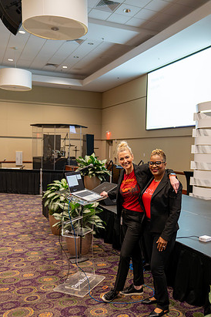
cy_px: 169
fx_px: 308
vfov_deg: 54.4
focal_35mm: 35
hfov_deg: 37.8
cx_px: 113
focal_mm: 32
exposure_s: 1/125
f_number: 2.8
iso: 1250
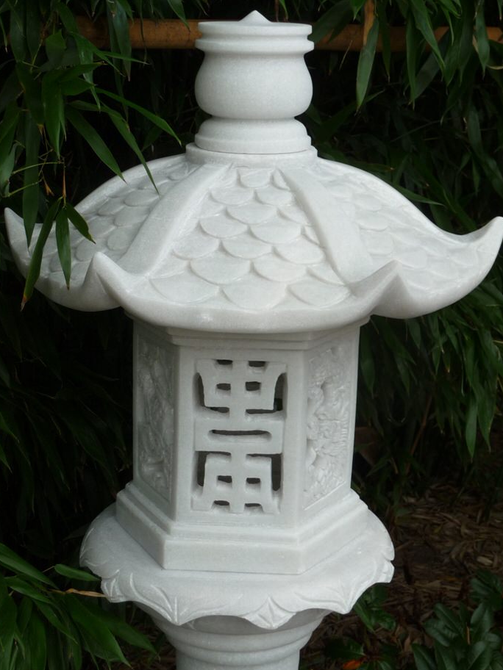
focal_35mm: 68
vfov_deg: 28.6
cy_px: 343
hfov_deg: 21.6
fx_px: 1317
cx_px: 254
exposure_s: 1/40
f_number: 4.5
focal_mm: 10.5
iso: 125
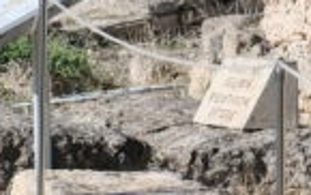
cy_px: -149
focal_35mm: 381
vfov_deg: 3.4
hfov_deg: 5.4
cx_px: 658
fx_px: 3233
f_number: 5.6
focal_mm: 35
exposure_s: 1/1400
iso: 320
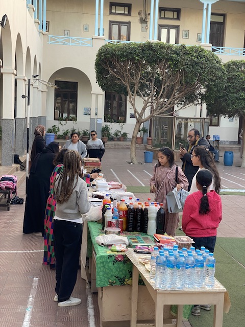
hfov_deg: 28.0
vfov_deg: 36.8
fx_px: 491
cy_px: 164
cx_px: 122
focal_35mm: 52
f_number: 2
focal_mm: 6
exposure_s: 1/122
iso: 50
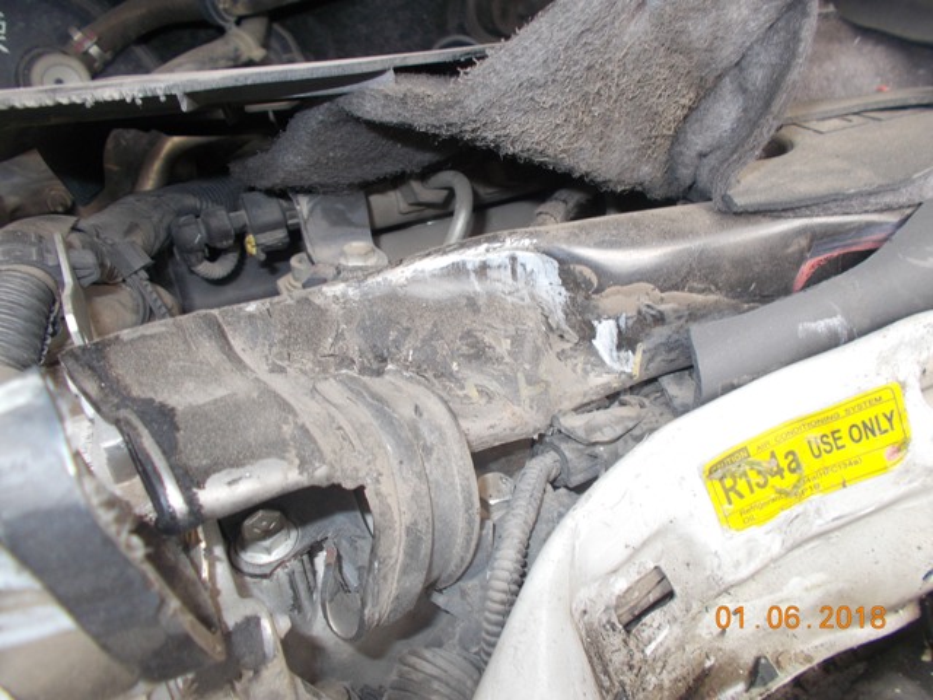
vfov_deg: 53.1
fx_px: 701
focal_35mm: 26
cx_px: 466
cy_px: 350
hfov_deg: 67.3
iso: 80
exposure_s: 1/80
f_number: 3.2
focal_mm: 4.6
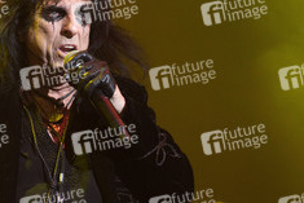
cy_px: 107
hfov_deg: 18.3
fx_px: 938
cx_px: 70
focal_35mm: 111
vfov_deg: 12.4
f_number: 3.5
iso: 1600
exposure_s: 1/400
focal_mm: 58
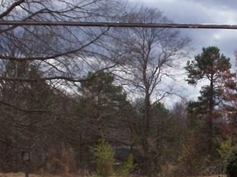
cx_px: 200
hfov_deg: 18.2
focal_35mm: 107
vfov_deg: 13.7
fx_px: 732
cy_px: 158
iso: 100
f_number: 4.5
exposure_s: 1/1186
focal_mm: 5.9
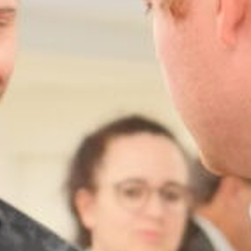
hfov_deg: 3.9
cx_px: 269
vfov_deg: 3.9
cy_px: 376
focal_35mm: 445
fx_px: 3651
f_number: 2.8
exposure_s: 1/125
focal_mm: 35
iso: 3200
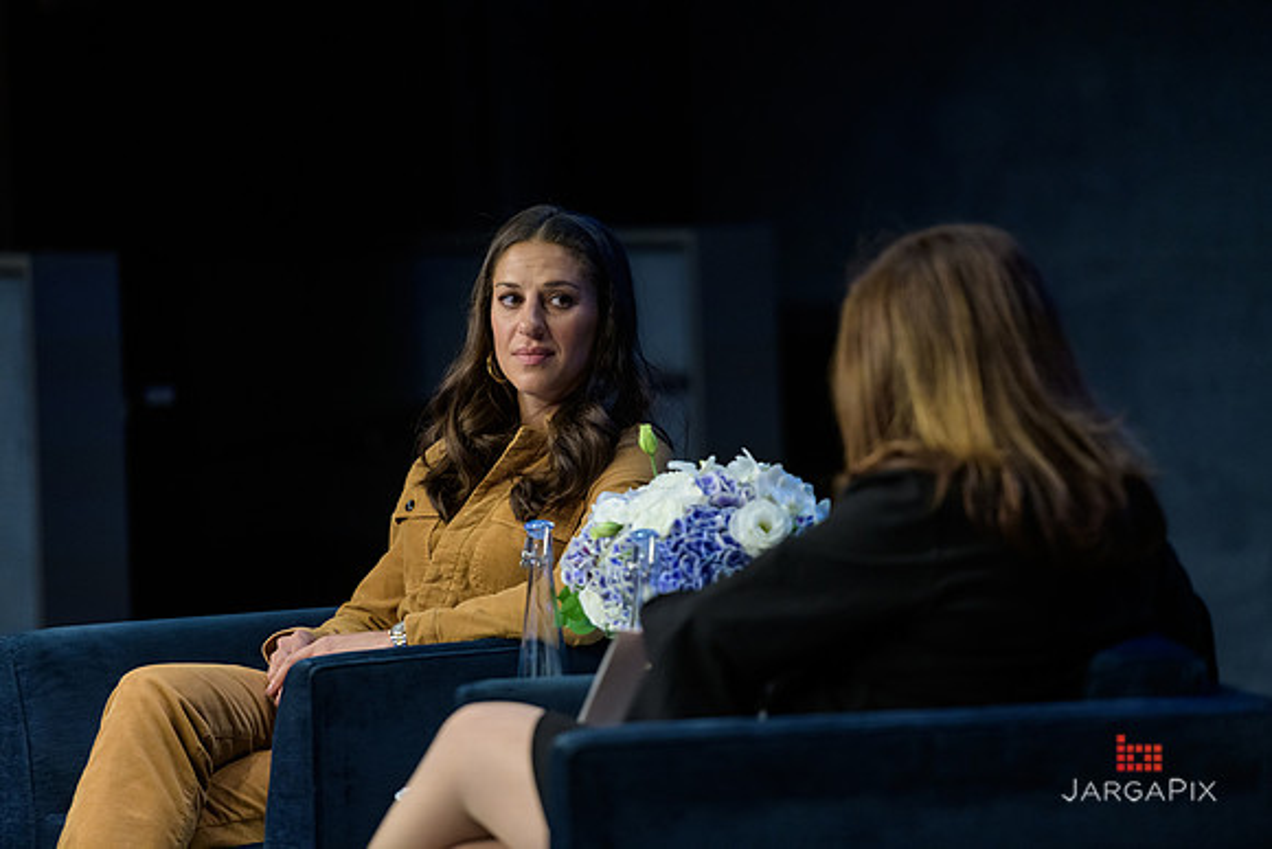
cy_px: 424
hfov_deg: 10.3
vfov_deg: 6.9
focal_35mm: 200
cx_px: 636
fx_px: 7068
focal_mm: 200
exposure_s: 1/200
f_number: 3.2
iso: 1600
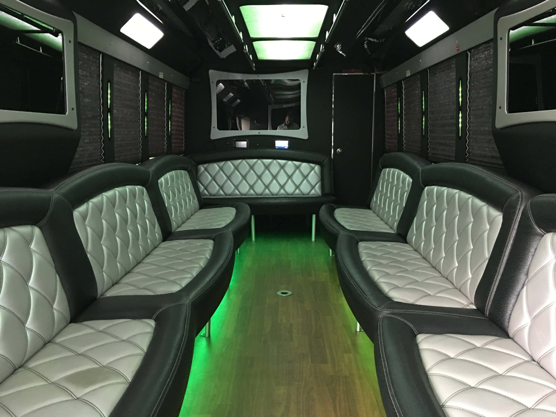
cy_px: 208
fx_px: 466
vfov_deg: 48.2
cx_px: 278
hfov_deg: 61.7
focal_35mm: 29
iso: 64
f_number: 2.2
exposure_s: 1/4
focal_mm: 4.2
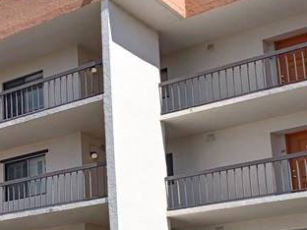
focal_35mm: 82
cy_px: 192
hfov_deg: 21.3
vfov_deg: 17.8
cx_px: -105
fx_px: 727
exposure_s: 1/591
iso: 32
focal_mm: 4.6
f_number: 1.8
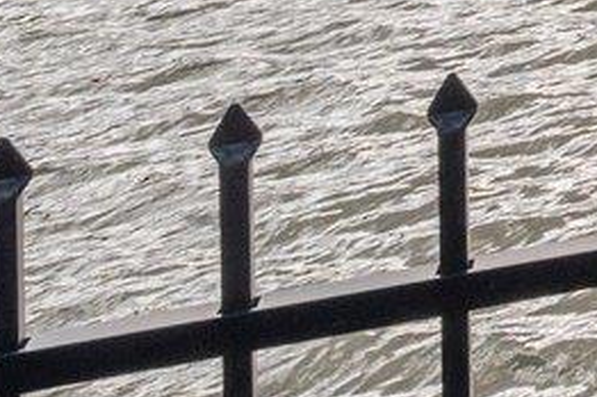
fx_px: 2203
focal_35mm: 133
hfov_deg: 10.2
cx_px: 1900
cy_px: -780
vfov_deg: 8.6
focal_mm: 17
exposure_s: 1/400
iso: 800
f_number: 10
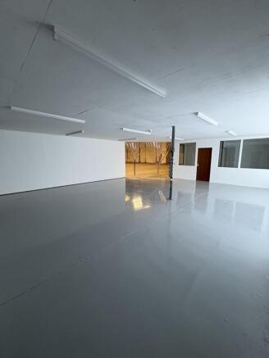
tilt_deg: -7.9
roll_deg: +0.4
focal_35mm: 14
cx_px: 134
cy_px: 179
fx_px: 145
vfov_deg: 102.0
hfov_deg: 85.7
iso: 160
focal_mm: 2.22
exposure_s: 1/50
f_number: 2.2
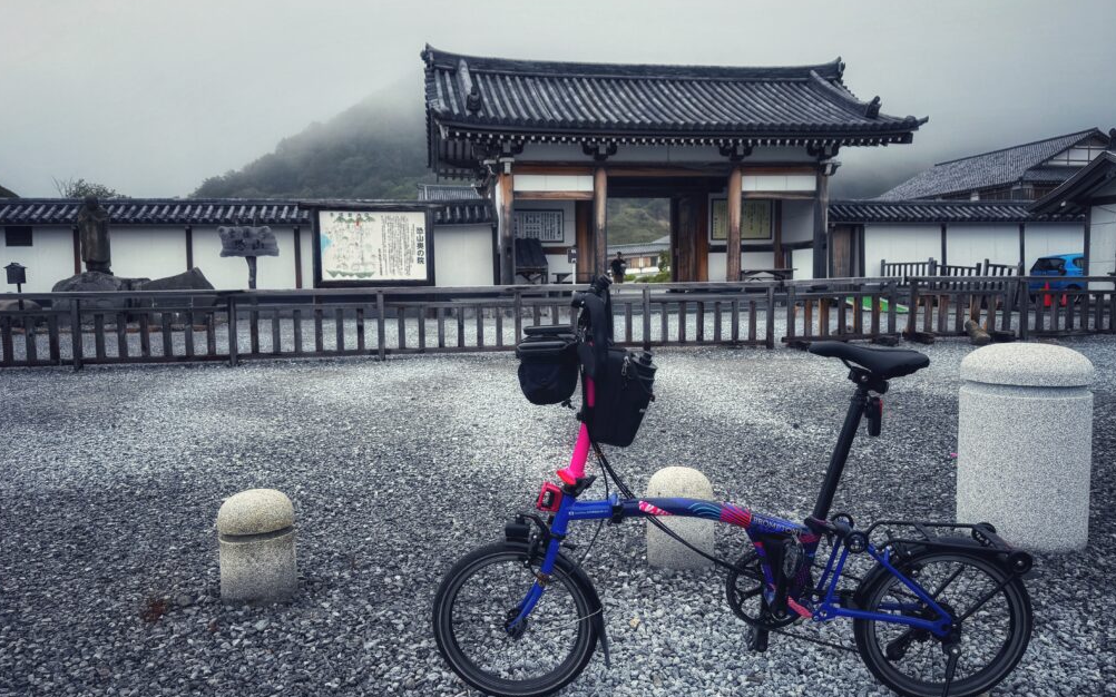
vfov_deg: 47.6
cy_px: 346
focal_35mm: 26
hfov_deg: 70.4
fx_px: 791
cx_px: 559
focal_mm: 6.76
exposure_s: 1/1524
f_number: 1.78
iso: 80
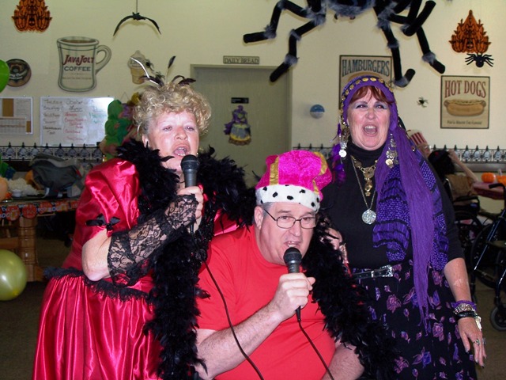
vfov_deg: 24.4
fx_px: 877
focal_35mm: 60
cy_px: 190
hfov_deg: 32.2
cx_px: 253
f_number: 2.8
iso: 80
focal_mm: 10.3
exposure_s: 1/90
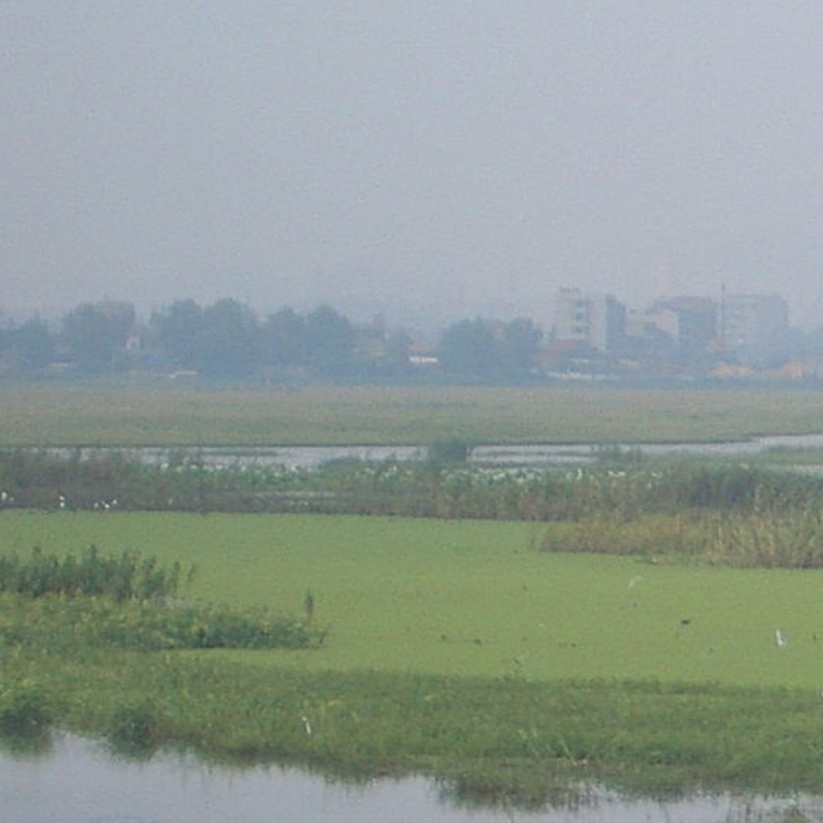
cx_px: 1274
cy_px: 613
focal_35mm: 318
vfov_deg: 5.5
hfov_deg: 5.5
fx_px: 8554
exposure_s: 1/400
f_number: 4.8
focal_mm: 17.4
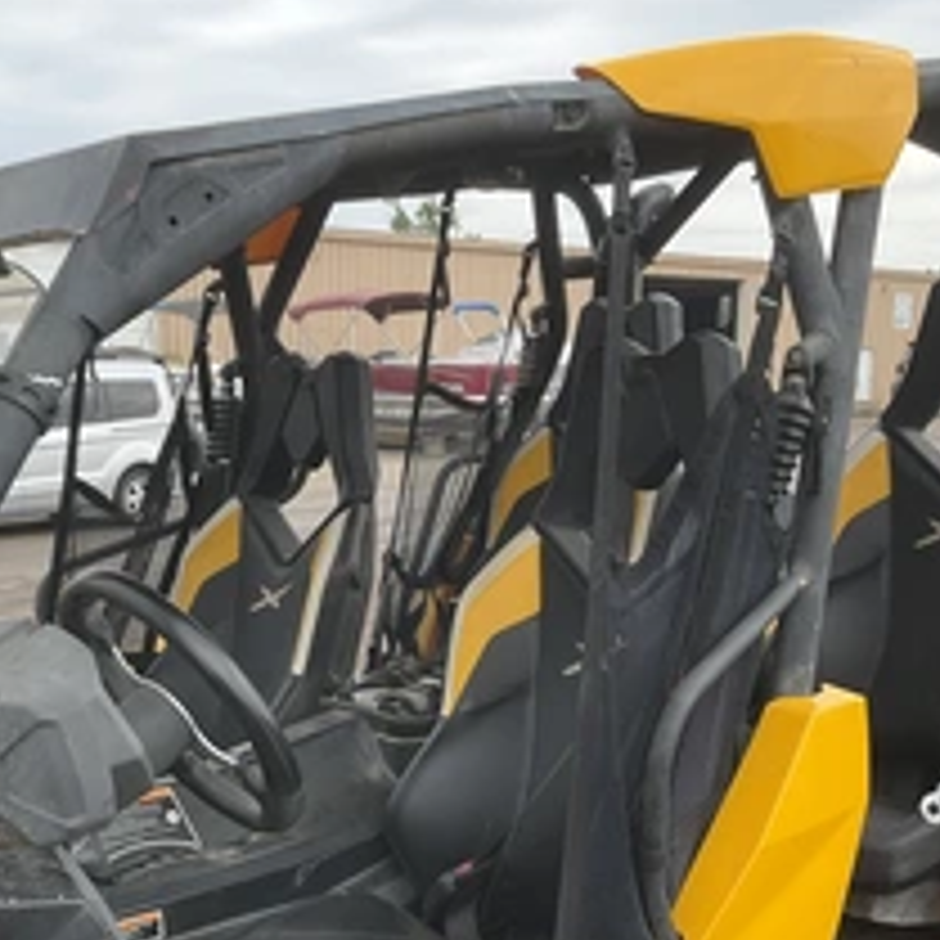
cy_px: 661
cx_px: 355
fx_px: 1505
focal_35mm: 49
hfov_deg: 34.5
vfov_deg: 34.2
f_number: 1.8
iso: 25
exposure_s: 1/397
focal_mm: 3
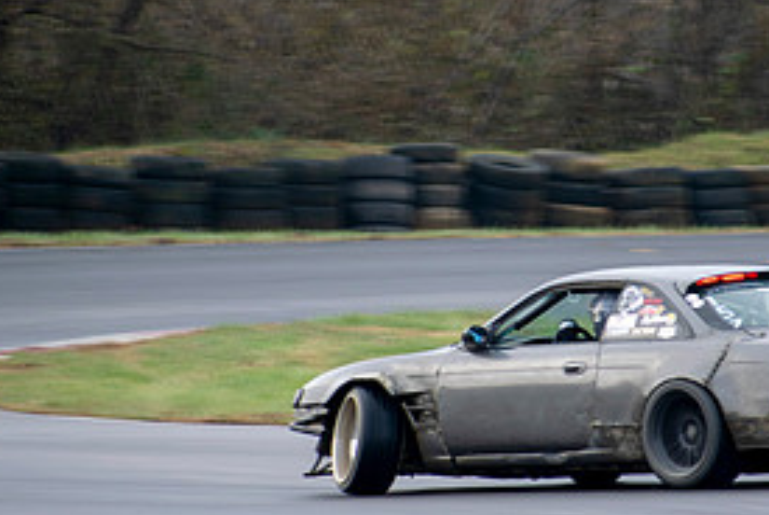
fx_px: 20293
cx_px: 501
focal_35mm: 949
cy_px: 259
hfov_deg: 2.2
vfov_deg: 1.5
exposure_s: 1/50
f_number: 6.3
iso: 100
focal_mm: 300
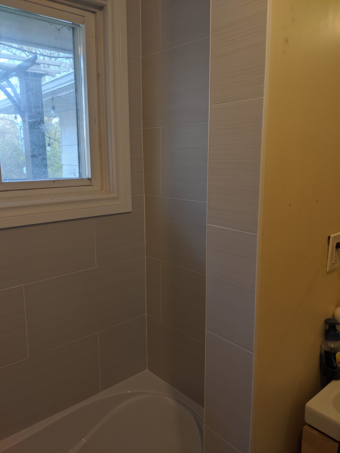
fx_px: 354
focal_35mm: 27
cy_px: 226
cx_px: 170
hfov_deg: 51.4
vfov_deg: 65.3
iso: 56
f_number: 1.8
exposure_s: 1/125
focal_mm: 4.44
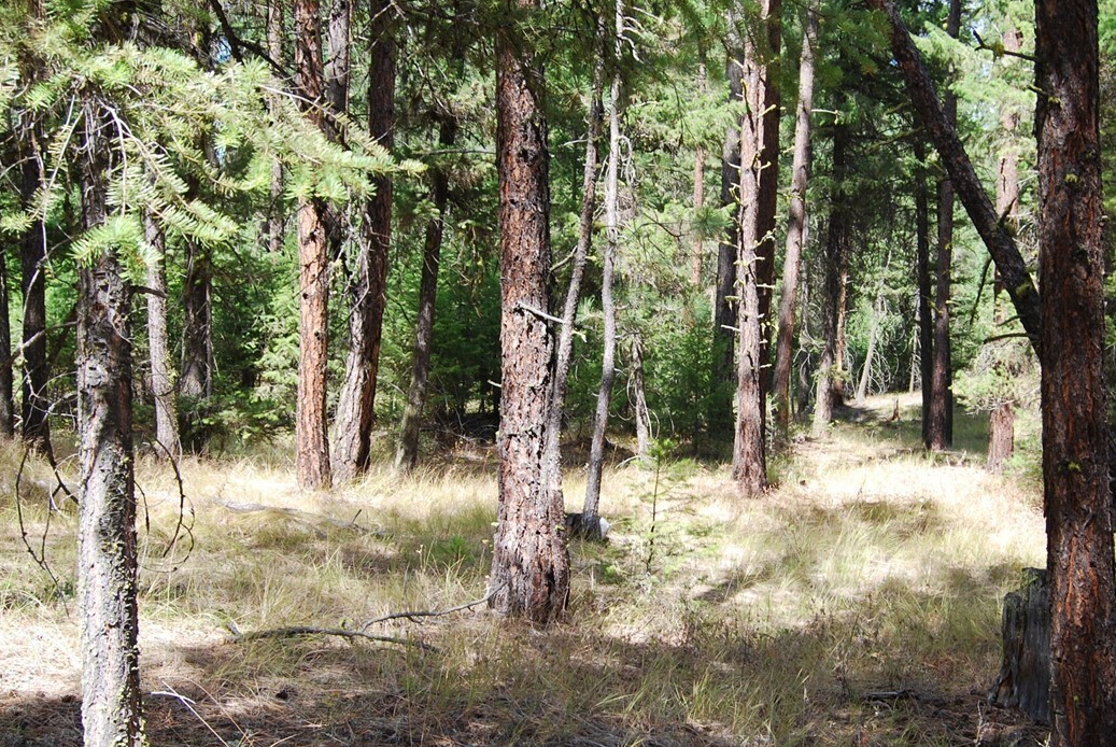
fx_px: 1521
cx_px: 697
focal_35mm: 49
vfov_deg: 27.6
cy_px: 421
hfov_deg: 40.0
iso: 100
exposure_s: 1/125
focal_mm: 20
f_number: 5.6
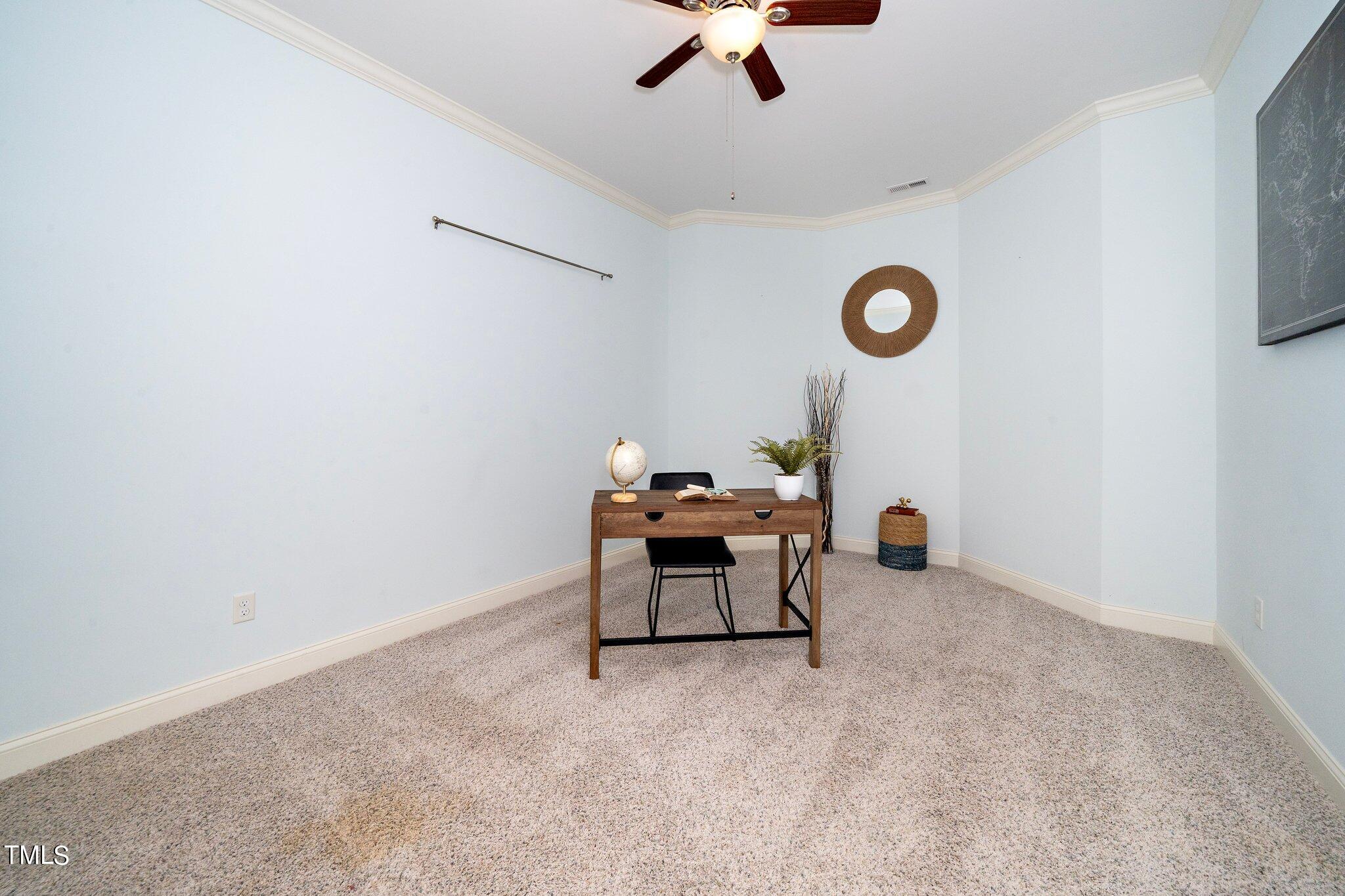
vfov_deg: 85.4
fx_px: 486
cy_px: 448
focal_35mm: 13
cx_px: 672
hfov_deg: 108.3
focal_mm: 13
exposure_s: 1/60
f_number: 11
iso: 640
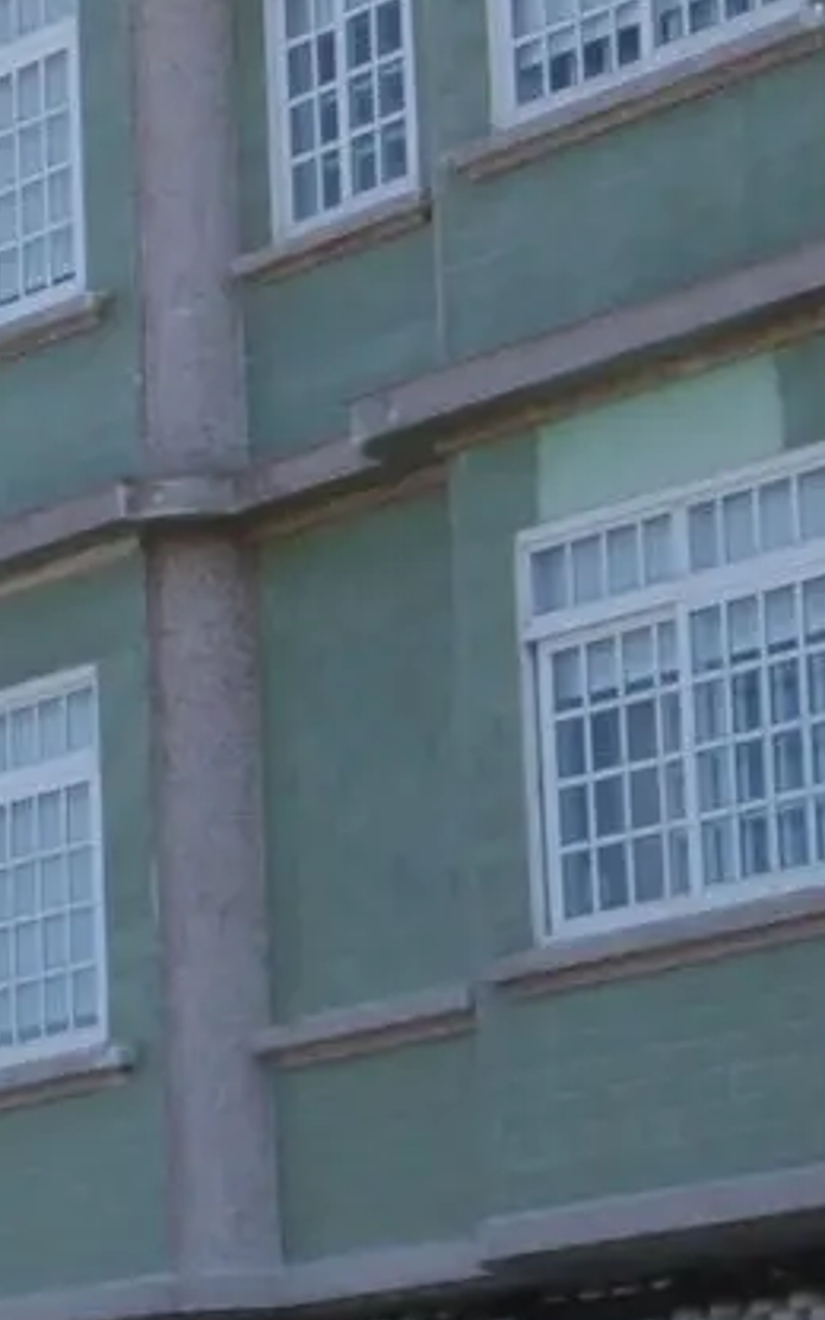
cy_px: 314
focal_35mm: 181
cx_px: -533
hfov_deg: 7.1
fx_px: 6511
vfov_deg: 11.5
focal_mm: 6.7
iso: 80
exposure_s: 1/80
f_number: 8
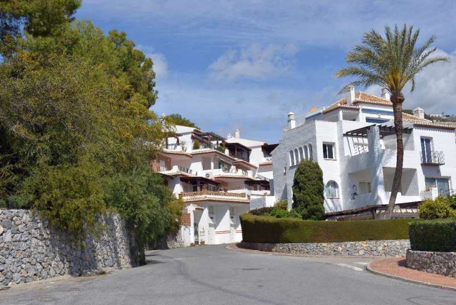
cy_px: 152
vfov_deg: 27.0
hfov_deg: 39.6
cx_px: 228
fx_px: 634
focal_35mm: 50
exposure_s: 1/800
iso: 640
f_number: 14
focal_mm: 50
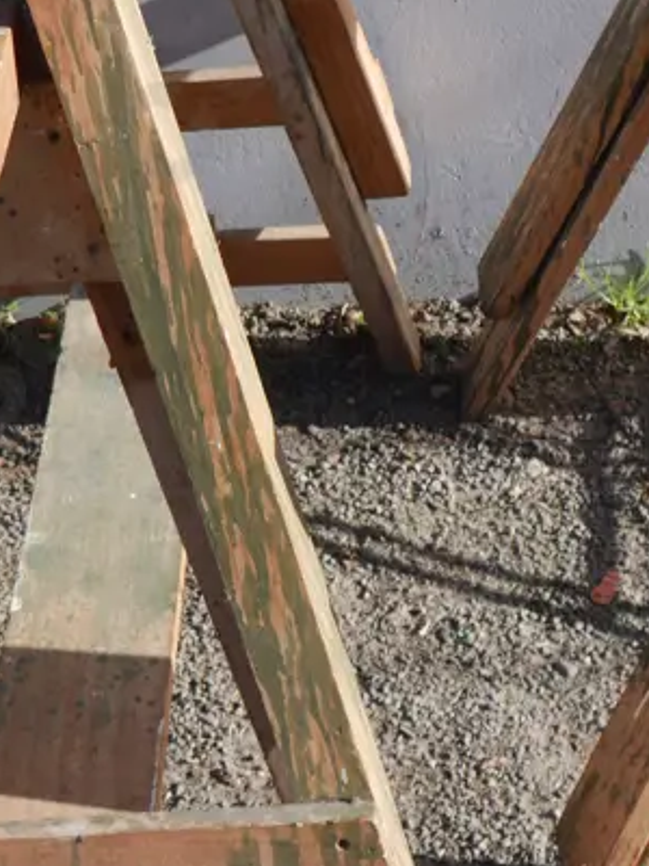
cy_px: 206
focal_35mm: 82
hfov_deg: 17.8
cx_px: 109
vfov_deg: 23.6
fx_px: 2050
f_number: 6.3
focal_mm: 16
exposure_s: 1/320
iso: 200
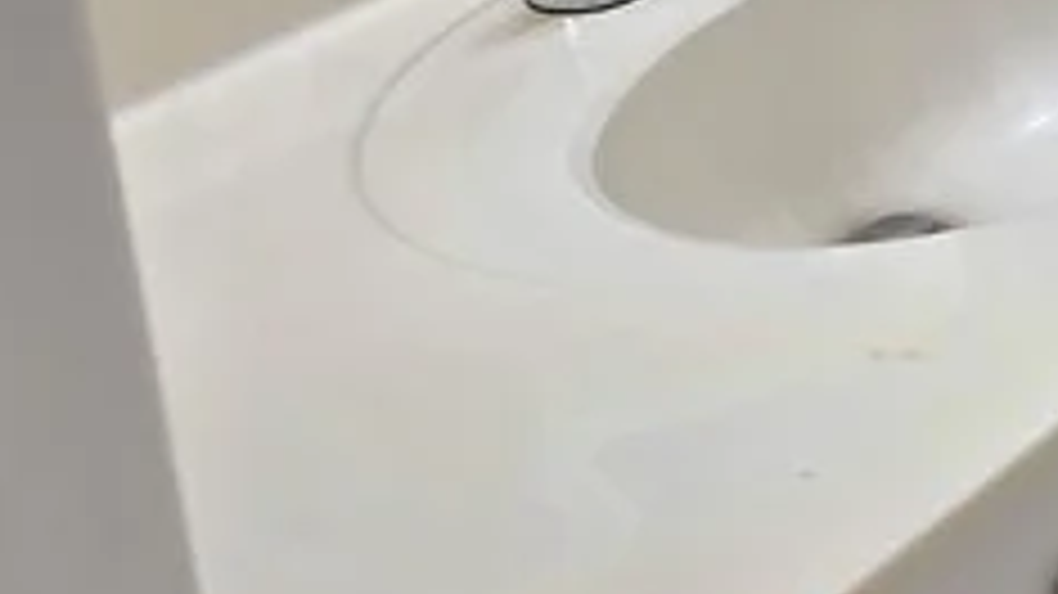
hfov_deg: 15.7
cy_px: -202
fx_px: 3057
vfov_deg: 10.8
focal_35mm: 109
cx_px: 2084
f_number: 1.8
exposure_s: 1/120
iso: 50
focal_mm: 5.4
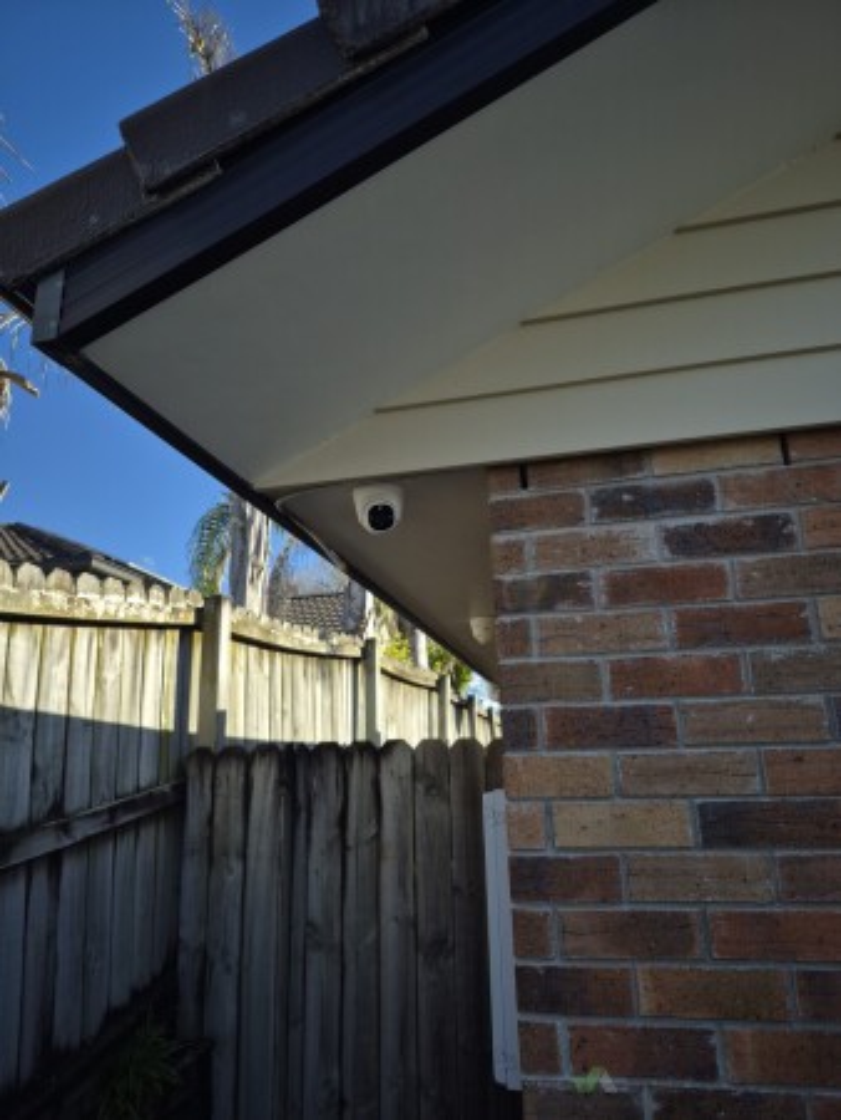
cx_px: 420
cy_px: 560
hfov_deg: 58.9
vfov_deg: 73.9
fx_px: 744
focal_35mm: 23
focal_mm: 5.4
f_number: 1.8
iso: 25
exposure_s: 1/622
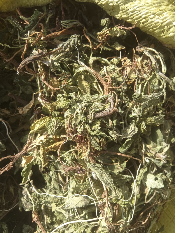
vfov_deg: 65.3
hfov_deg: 51.3
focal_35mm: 27
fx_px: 182
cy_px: 116
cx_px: 88
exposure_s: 1/438
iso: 100
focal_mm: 3.66
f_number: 2.2
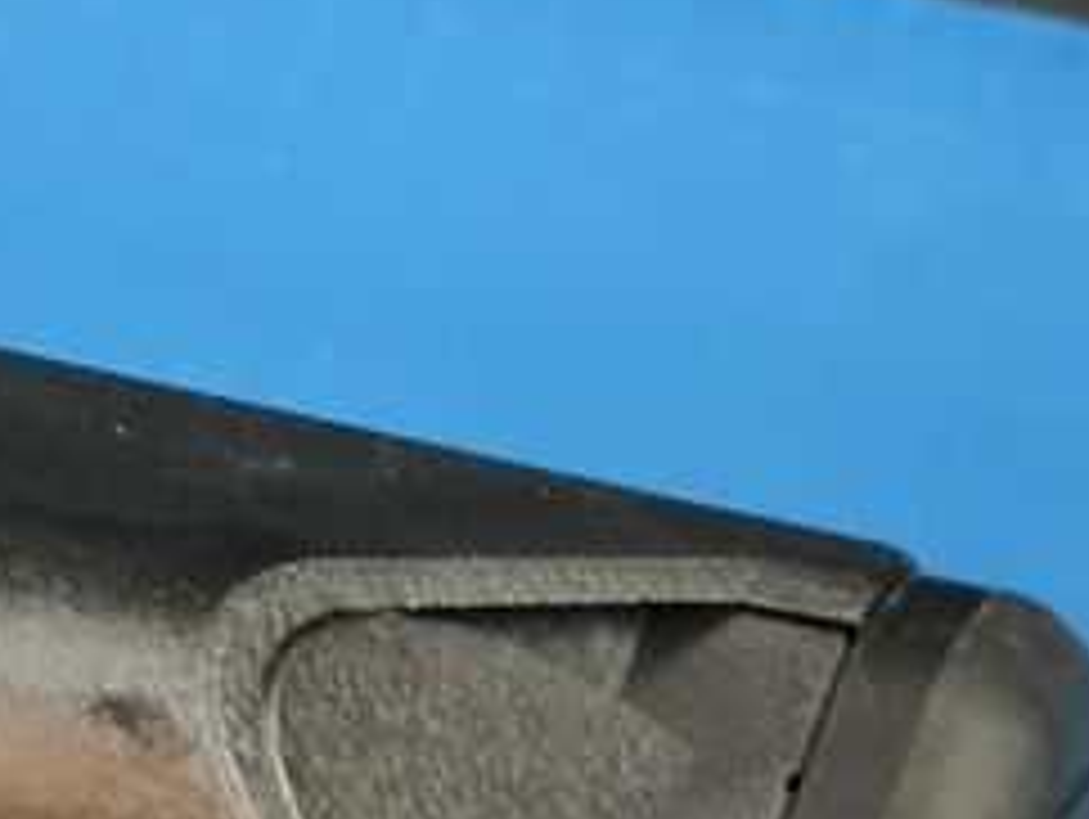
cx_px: -999
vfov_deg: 3.5
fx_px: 13289
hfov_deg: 4.6
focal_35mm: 422
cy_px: 1278
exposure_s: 1/12
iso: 824
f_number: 2.67
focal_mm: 22.48
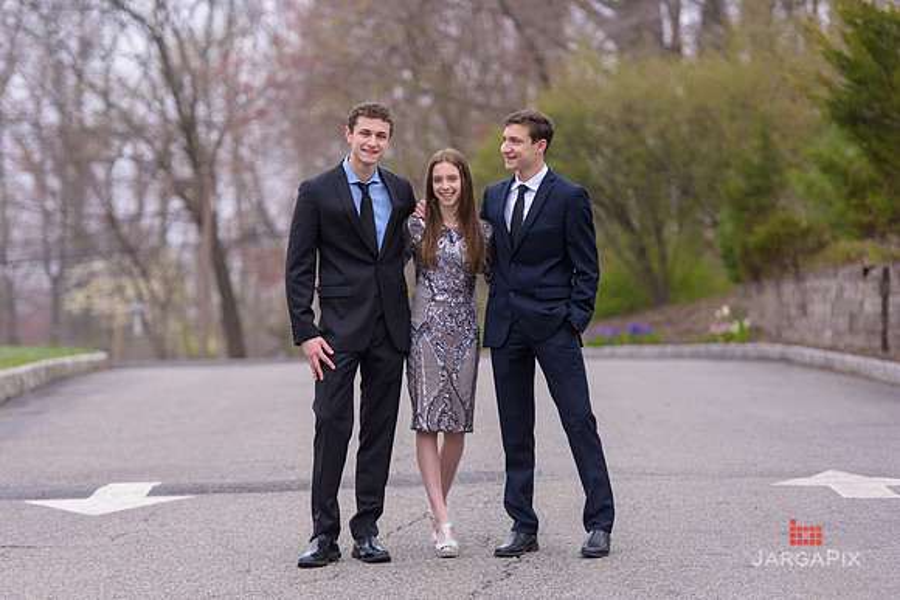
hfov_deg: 15.2
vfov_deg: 10.2
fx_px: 3376
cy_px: 300
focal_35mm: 135
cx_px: 450
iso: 400
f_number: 3.2
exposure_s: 1/1600
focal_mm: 135
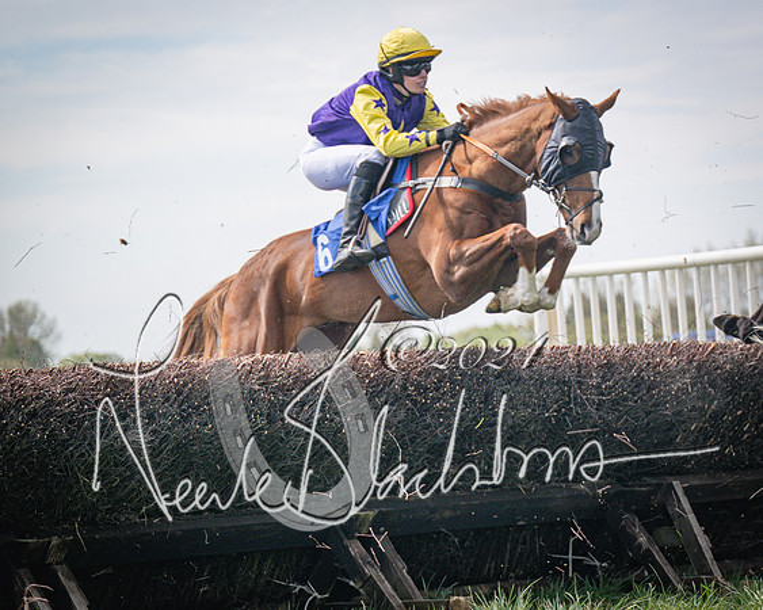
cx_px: 751
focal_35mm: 181
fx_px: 4085
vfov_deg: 8.5
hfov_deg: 10.6
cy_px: 373
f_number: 4
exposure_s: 1/2500
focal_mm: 98
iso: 200
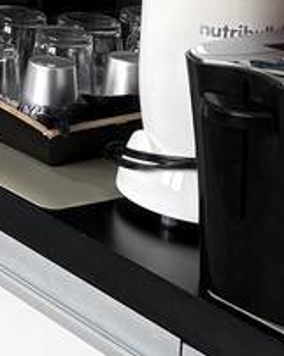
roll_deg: -2.9
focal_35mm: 135
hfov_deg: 10.5
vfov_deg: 13.5
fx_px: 1421
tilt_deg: -6.7
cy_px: -170
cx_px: -270
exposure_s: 1/120
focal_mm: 5.96
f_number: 1.6
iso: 100
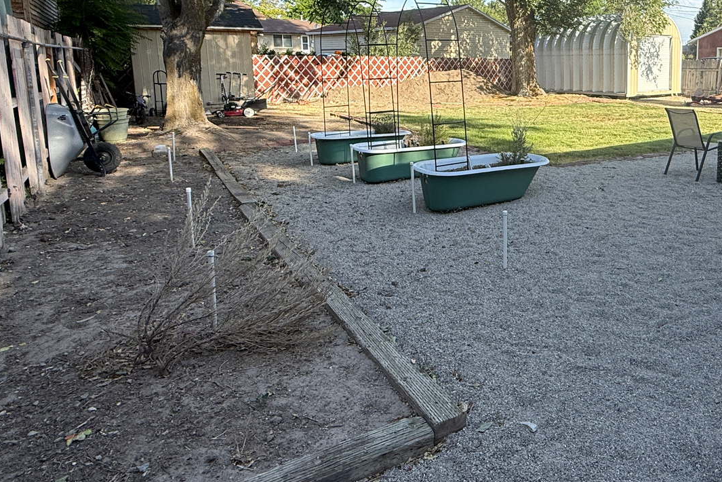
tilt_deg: -7.6
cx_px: 539
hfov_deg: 61.9
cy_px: 135
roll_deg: -0.1
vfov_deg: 45.2
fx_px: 562
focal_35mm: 28
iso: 50
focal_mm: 2.22
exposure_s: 1/701
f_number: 2.2
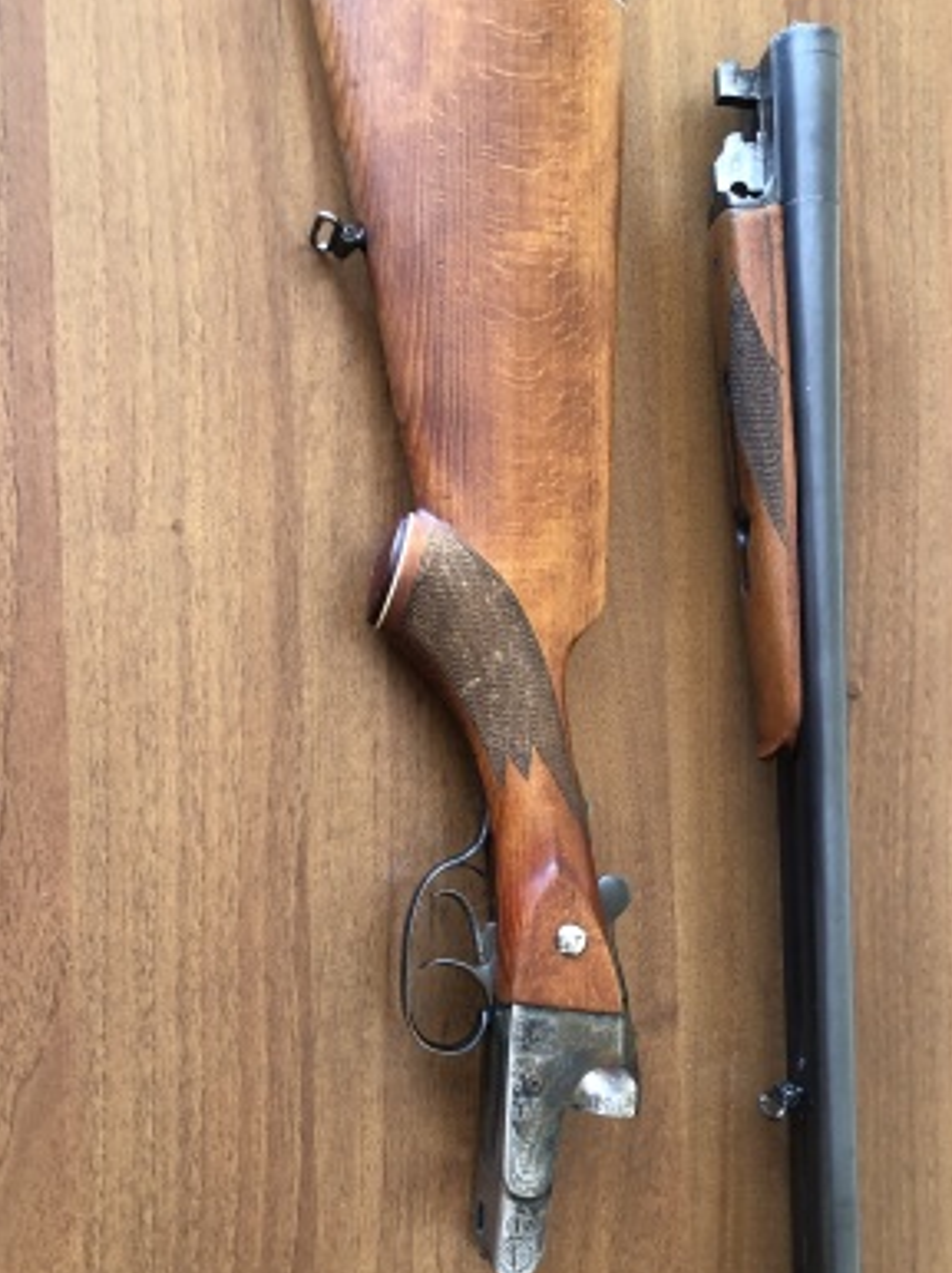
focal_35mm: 34
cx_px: 436
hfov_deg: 41.7
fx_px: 1249
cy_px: 713
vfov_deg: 53.9
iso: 50
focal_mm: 3.99
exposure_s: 1/15
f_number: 1.8
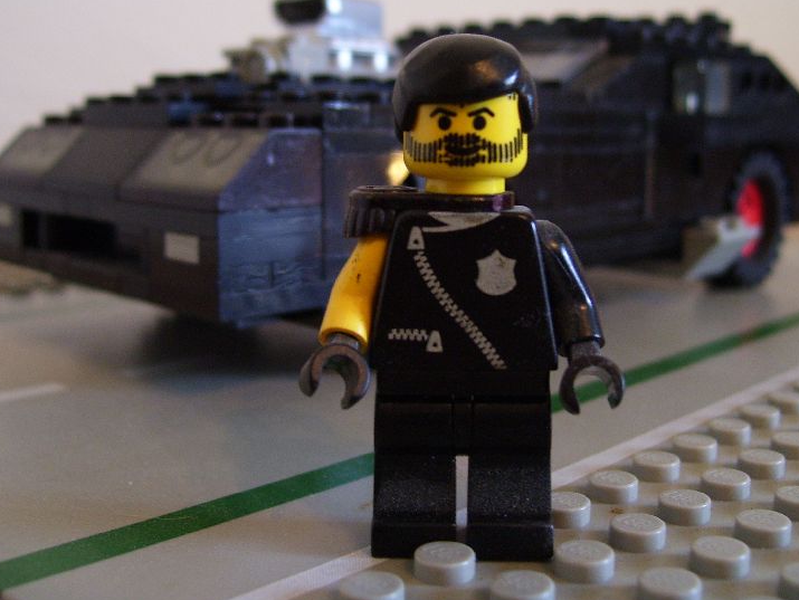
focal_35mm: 44
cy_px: 256
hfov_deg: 42.9
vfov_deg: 32.8
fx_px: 1016
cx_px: 439
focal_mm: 6
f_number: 2.7
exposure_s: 1/8
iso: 160
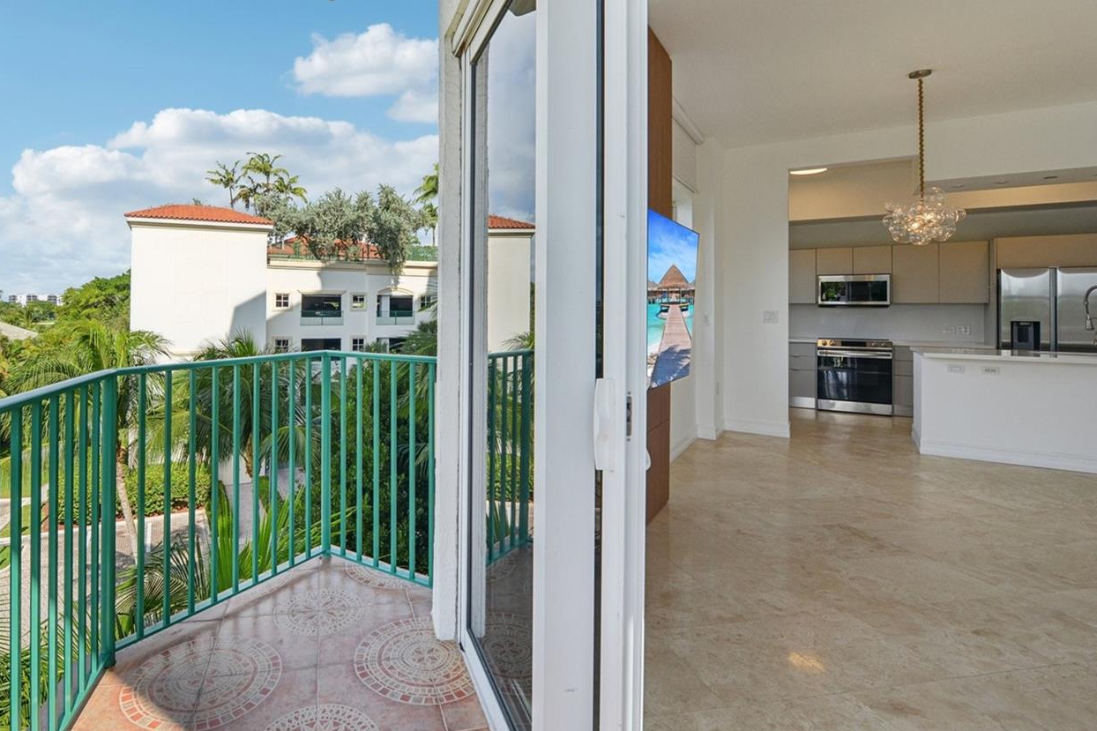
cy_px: 315
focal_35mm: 18
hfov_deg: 88.3
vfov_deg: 67.1
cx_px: 413
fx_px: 548
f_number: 9
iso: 200
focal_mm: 14
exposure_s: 1/200
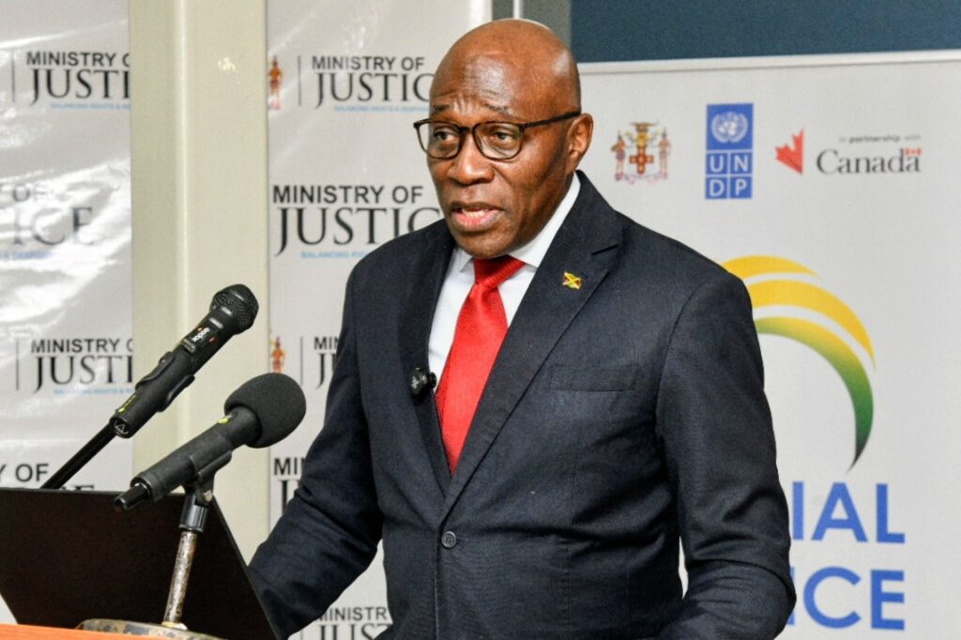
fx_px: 1761
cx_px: 480
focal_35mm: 66
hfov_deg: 30.5
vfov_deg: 20.6
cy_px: 320
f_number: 7.1
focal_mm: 66
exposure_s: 1/125
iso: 2500
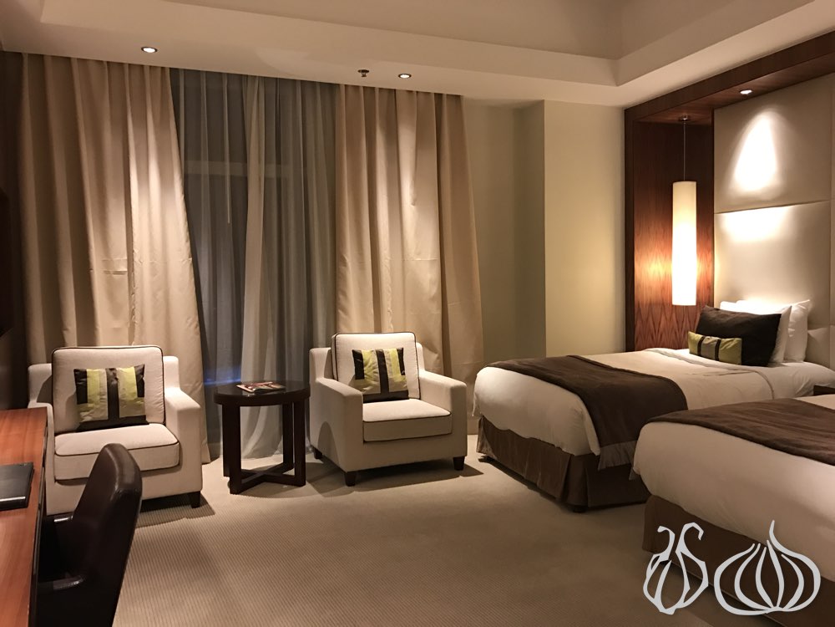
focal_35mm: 28
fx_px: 675
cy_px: 314
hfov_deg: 63.4
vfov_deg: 49.7
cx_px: 418
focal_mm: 3.99
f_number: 1.8
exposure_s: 1/17
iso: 80
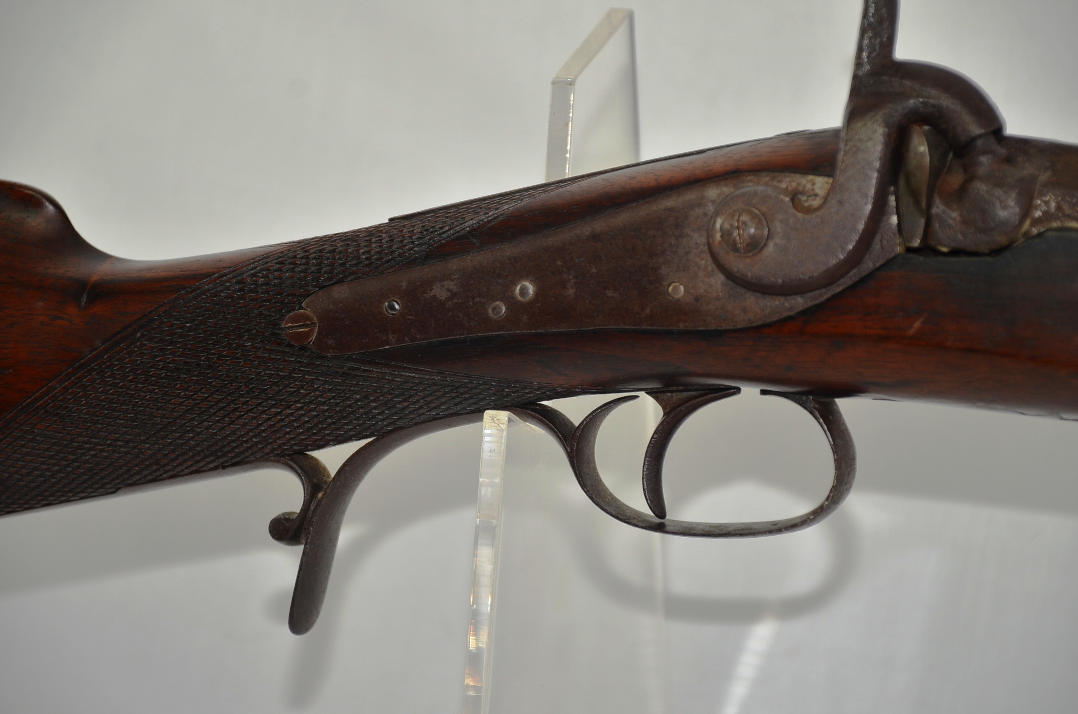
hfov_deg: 13.7
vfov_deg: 9.1
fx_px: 4482
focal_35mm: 150
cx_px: 539
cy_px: 357
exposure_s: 1/125
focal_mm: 100
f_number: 5.6
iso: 220
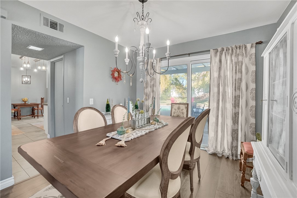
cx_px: 148
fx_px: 124
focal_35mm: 15
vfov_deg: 77.4
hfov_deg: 100.4
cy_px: 99
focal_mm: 10
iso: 1000
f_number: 6.3
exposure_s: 1/125
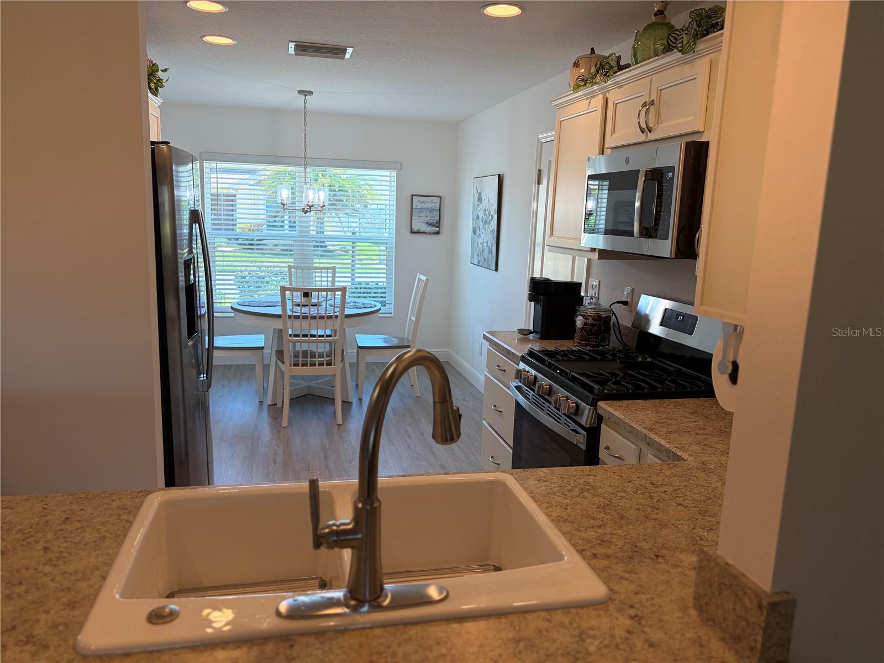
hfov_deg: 67.3
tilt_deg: -10.5
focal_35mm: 26
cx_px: 442
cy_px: 332
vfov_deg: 53.1
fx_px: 664
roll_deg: -1.5
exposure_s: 1/170
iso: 32
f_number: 1.6
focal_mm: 5.96
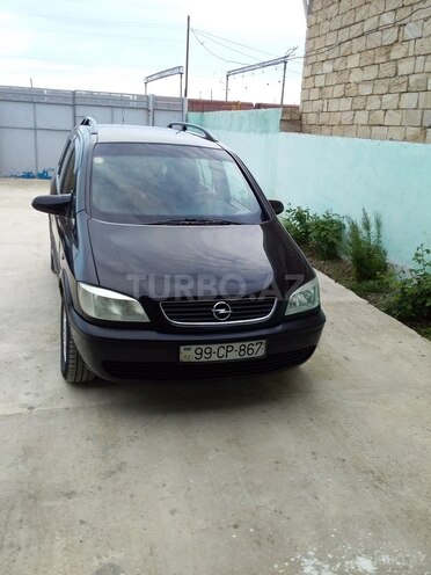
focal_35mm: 31
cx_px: 216
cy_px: 288
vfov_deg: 58.4
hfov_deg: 45.4
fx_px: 515
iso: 40
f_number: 2.2
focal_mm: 3.3
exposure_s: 1/100
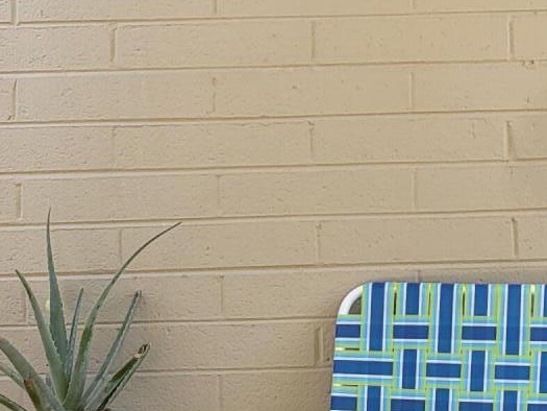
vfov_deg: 14.8
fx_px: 1565
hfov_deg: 19.7
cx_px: 400
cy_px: 53
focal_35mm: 99
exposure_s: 1/120
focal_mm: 4.25
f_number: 1.8
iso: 64
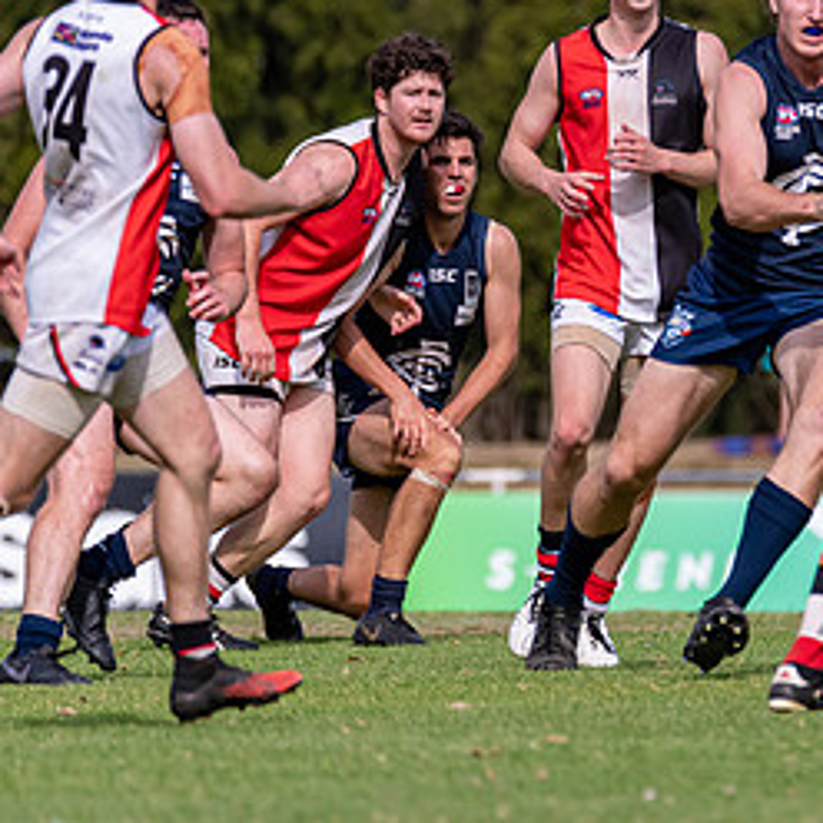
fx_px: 23294
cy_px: 330
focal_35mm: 866
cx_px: 637
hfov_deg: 2.0
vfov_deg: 2.0
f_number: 6.3
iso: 800
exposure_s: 1/3200
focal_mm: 400
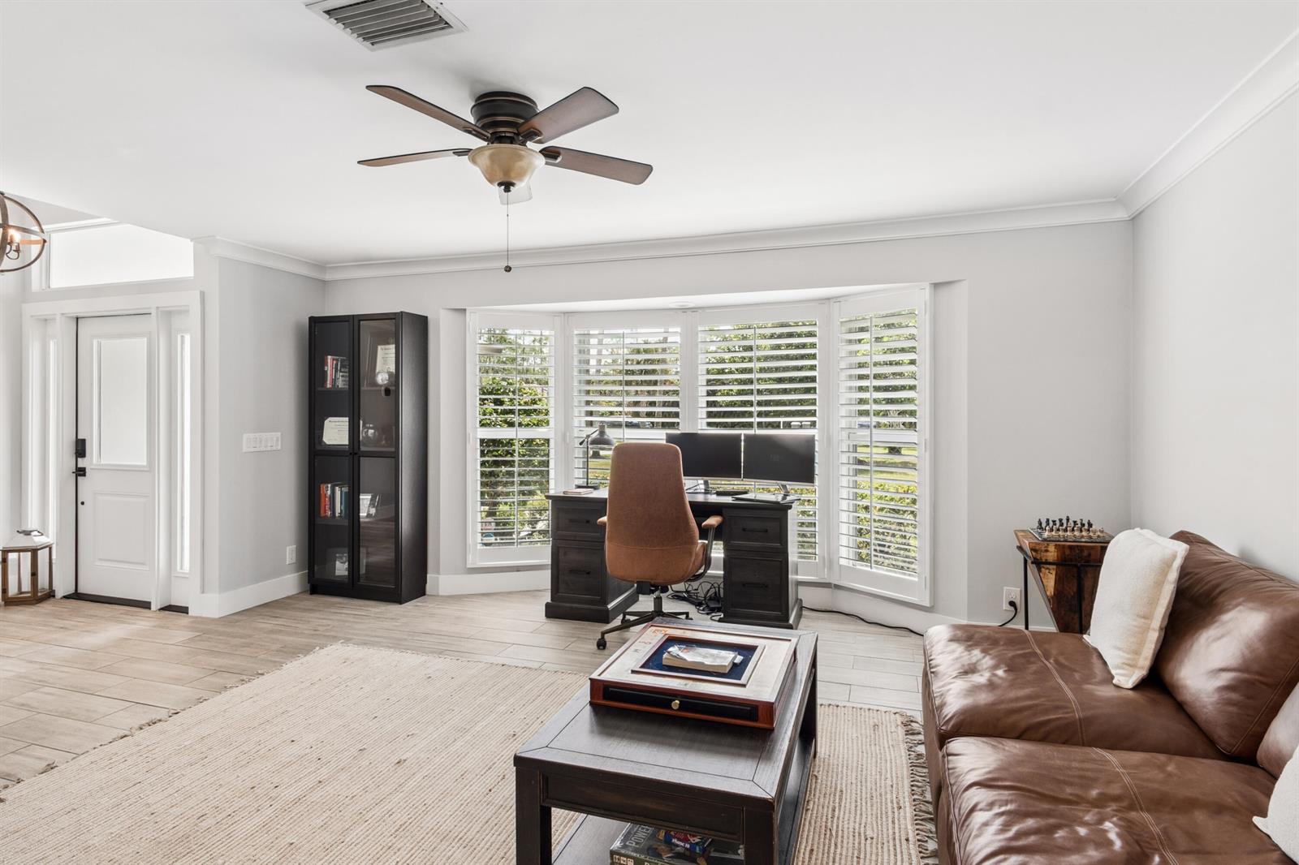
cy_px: 432
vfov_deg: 67.4
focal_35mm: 18
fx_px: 649
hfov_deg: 90.0
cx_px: 650
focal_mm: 12
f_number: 9
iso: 200
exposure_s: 1/25
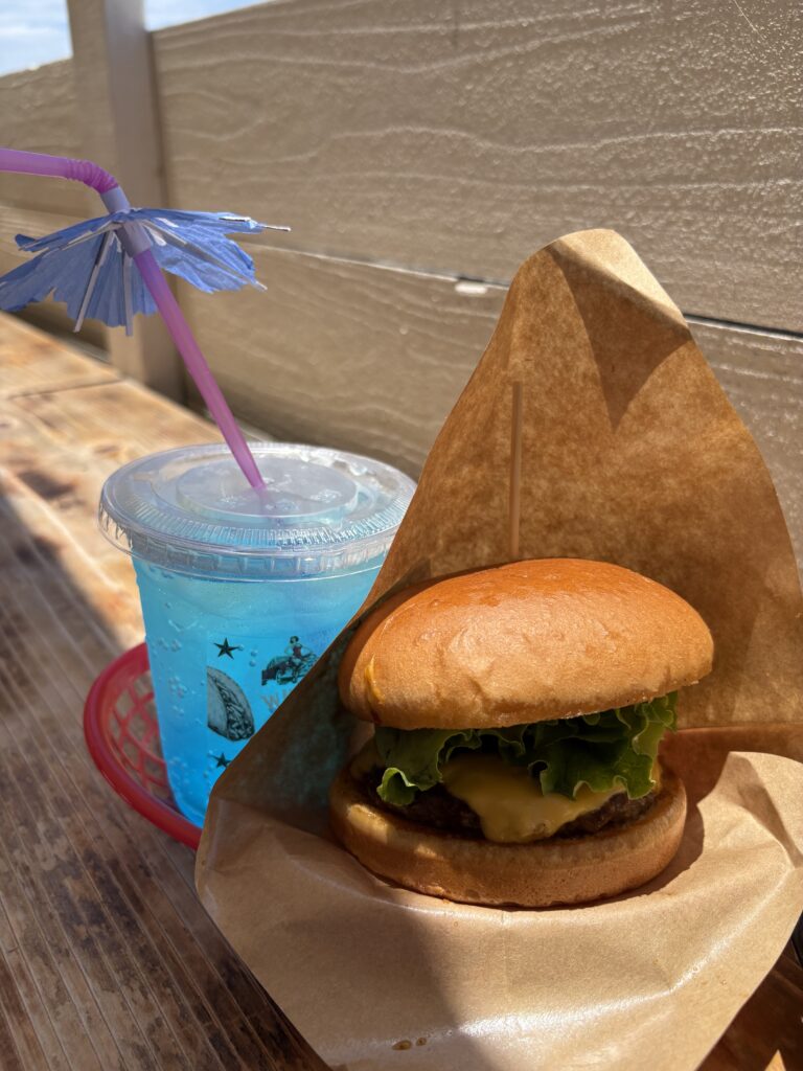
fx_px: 804
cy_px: 536
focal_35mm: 26
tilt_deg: -24.0
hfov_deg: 53.1
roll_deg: +1.4
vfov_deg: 67.3
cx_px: 402
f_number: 1.6
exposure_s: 1/2865
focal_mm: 5.96
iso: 50
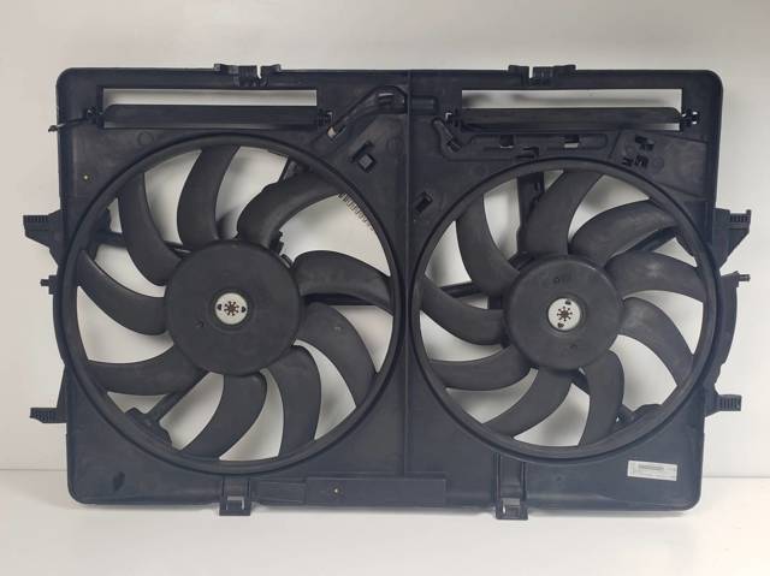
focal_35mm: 26
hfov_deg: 67.3
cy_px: 288
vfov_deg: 53.0
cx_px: 385
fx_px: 578
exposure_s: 1/100
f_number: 2.4
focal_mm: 4.3
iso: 64
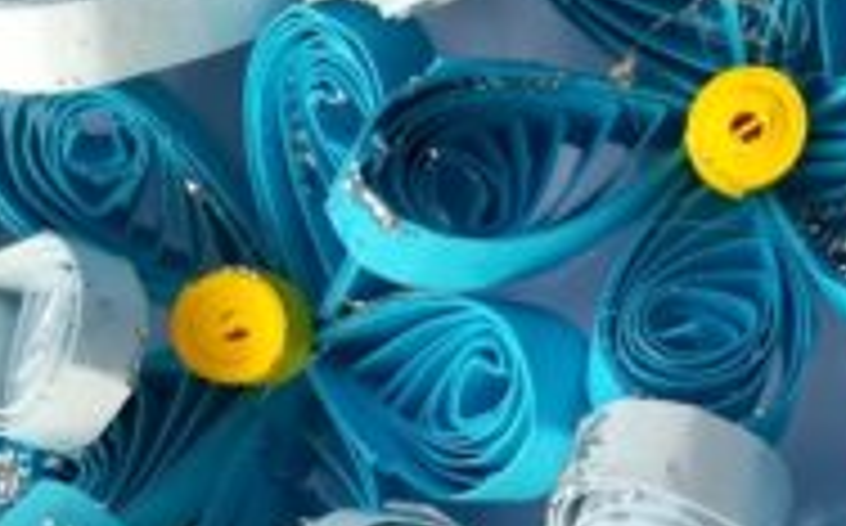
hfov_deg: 23.4
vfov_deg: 14.6
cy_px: 477
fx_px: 2027
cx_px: 612
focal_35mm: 88
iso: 50
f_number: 2.2
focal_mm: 3.83
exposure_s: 1/223
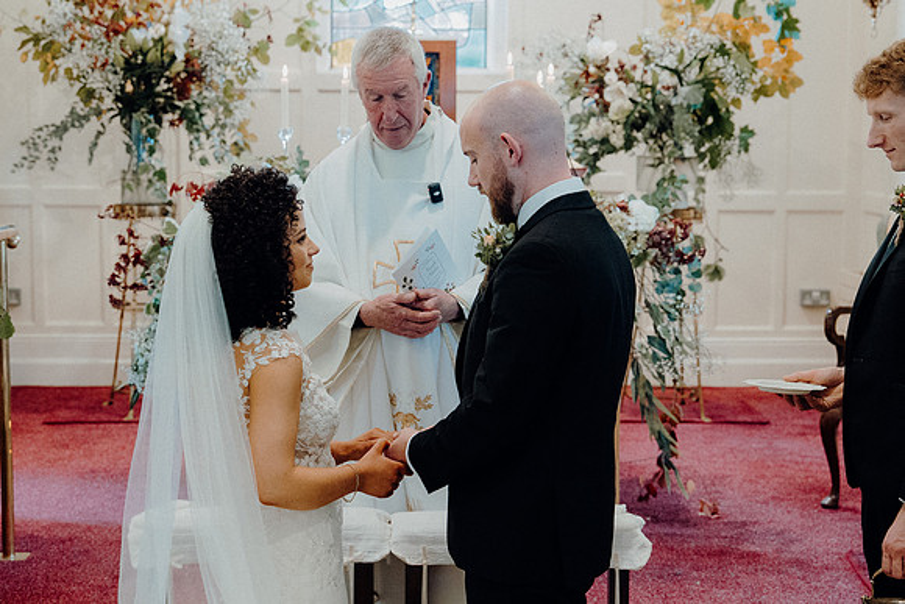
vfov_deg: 20.3
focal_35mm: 67
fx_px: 1685
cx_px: 452
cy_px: 302
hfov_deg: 30.1
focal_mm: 45
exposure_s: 1/160
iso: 2500
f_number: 3.5
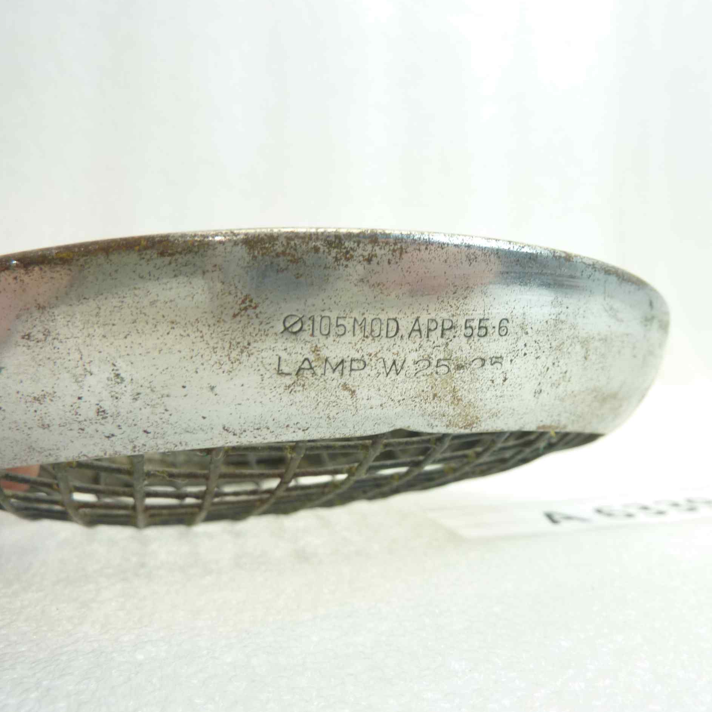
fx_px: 698
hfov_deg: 53.5
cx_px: 441
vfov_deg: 54.0
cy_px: 355
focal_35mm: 30
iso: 80
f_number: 3.3
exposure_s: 1/15
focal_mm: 4.1
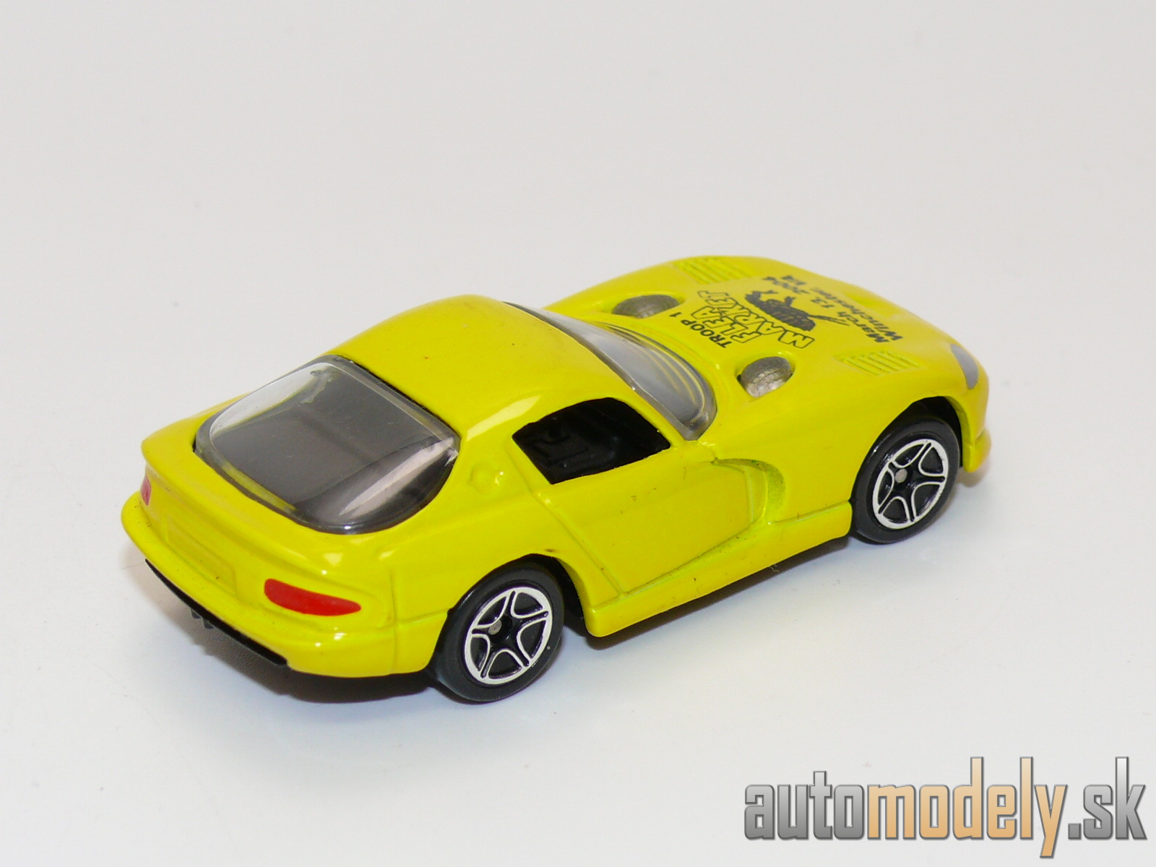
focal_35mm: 102
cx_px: 578
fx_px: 3406
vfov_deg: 14.5
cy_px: 434
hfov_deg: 19.3
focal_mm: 13.3
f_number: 4
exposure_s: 1/50
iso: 100
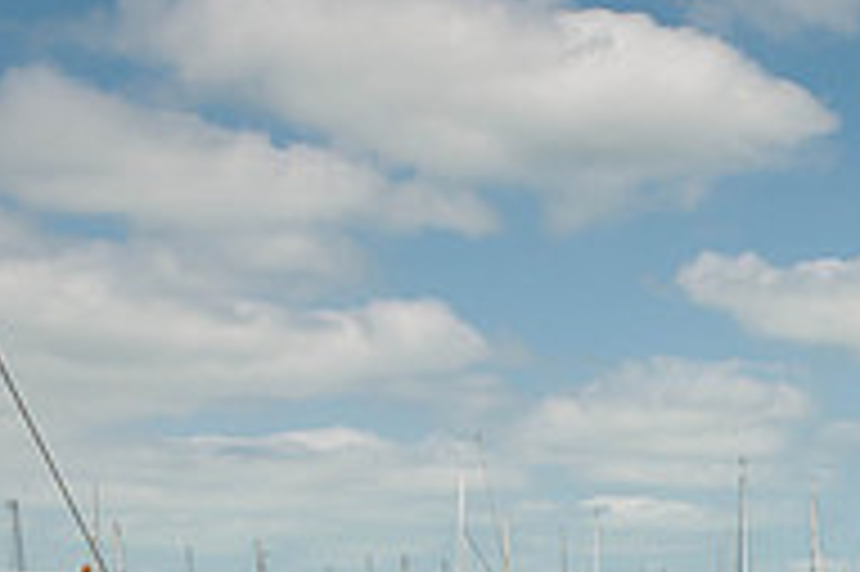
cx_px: 1252
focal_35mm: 82
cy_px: 725
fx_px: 1957
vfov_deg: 15.9
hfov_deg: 21.3
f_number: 9
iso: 100
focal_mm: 18
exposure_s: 1/320
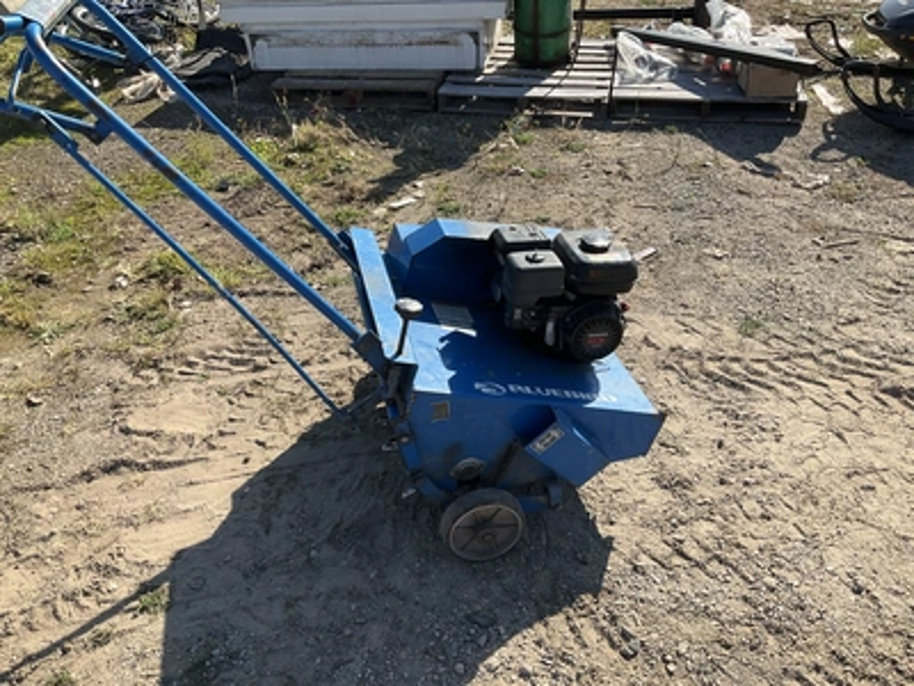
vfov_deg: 48.2
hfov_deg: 61.7
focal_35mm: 29
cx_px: 457
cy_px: 343
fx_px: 766
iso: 25
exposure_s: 1/1195
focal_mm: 3
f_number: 1.8
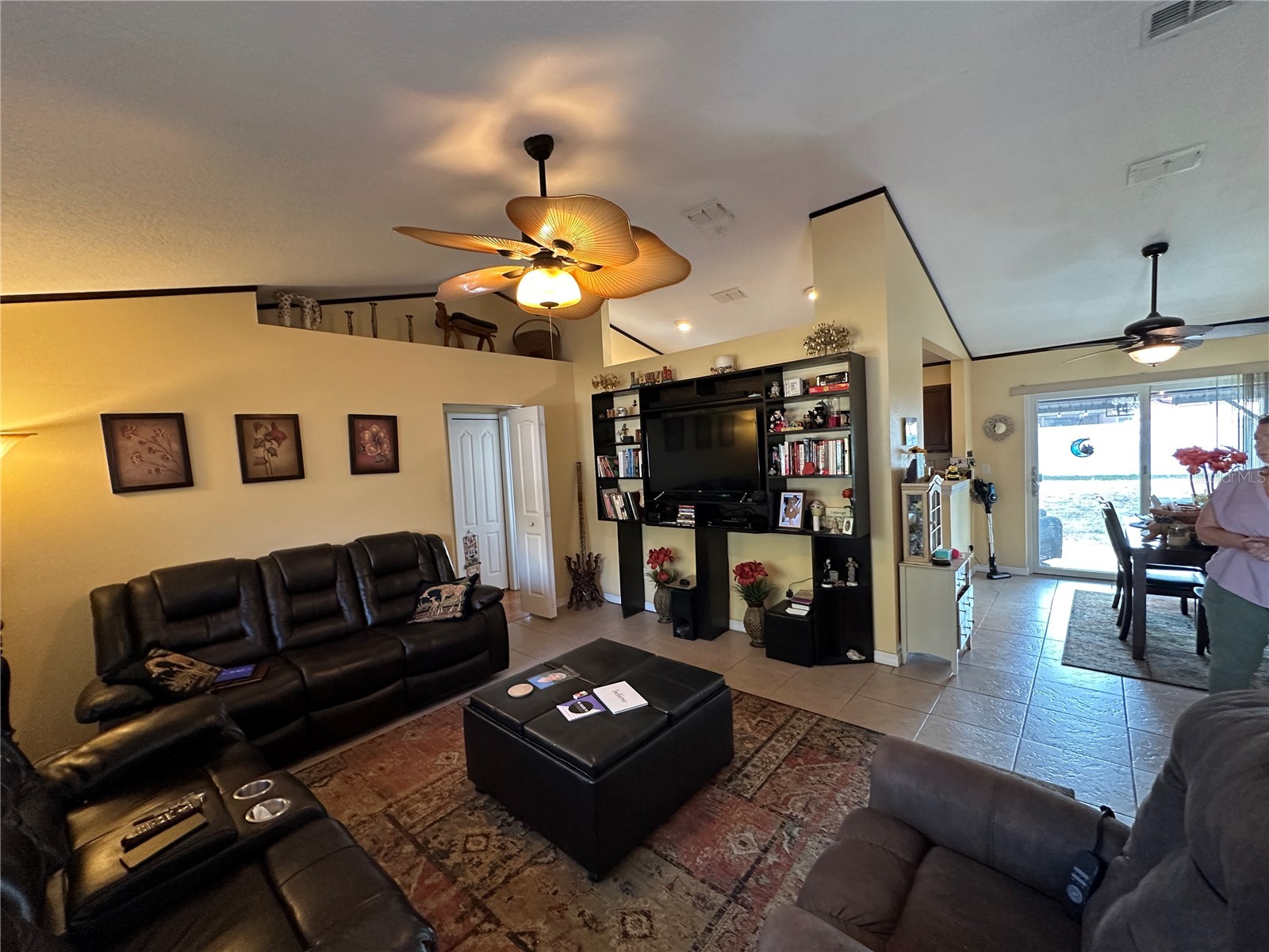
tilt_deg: -2.9
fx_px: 513
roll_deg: +3.1
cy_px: 476
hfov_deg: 102.1
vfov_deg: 85.7
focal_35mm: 14
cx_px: 634
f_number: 2.2
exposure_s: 1/60
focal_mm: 2.22
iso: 500
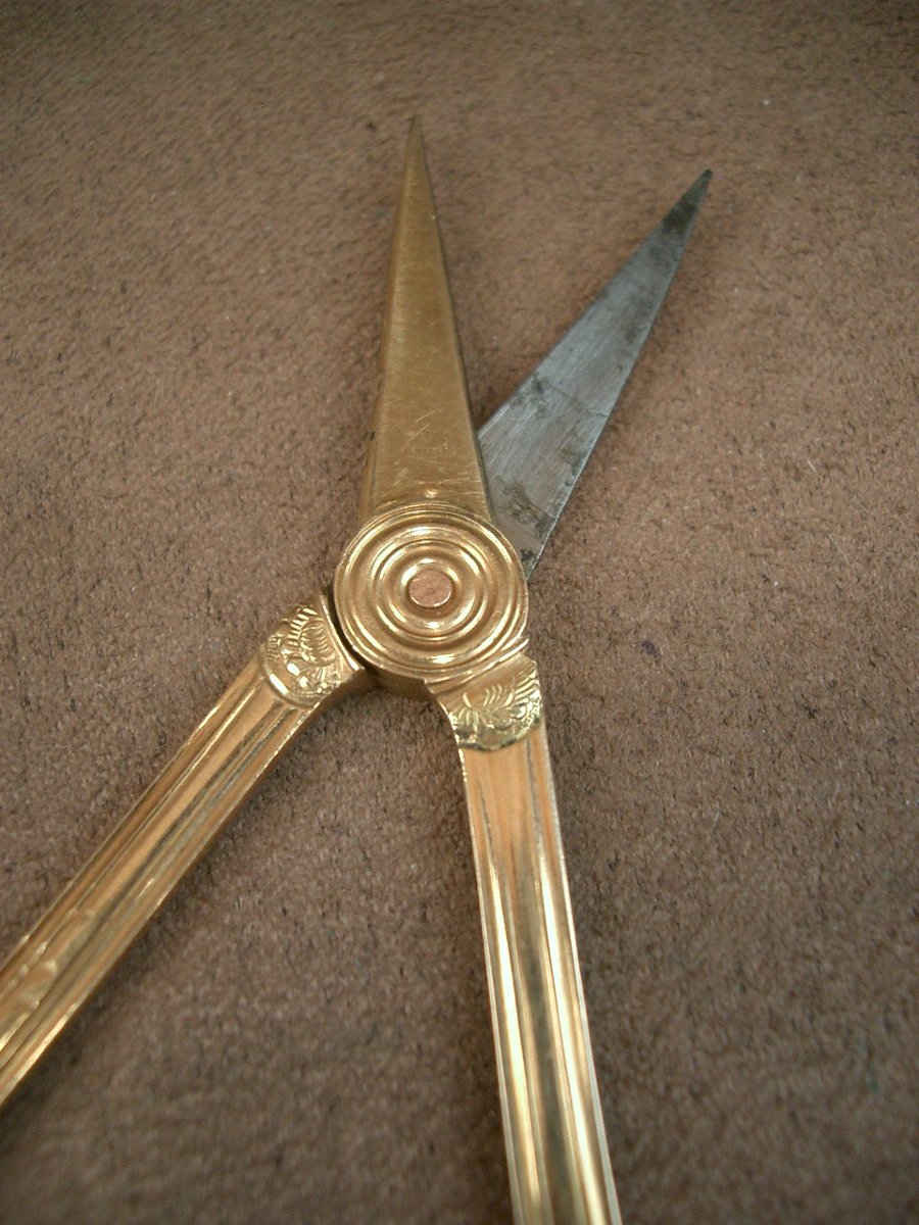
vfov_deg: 52.6
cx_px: 460
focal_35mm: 35
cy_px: 612
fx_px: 1239
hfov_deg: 40.7
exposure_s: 1/60
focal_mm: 5.8
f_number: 2.6
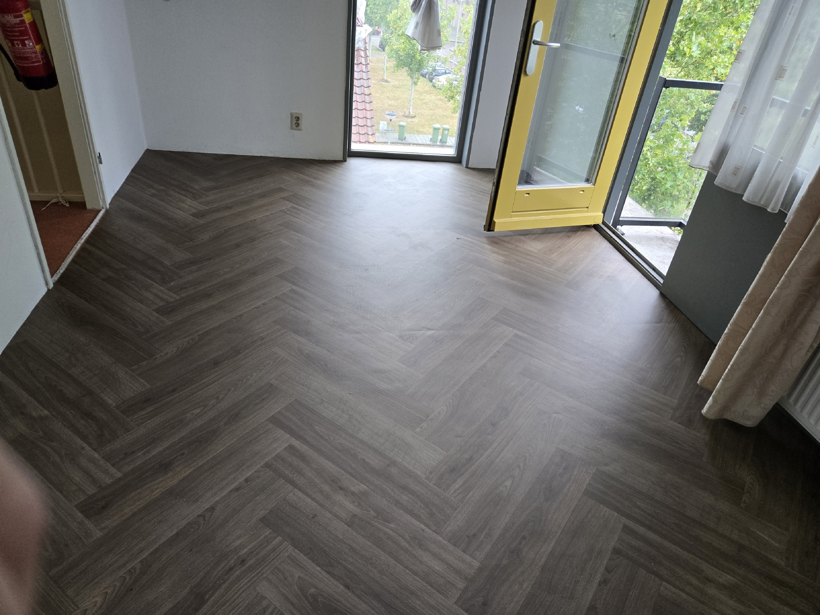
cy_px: 308
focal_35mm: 23
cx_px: 410
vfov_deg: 58.9
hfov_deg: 73.9
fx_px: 545
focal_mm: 5.4
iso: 200
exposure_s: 1/100
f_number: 1.8
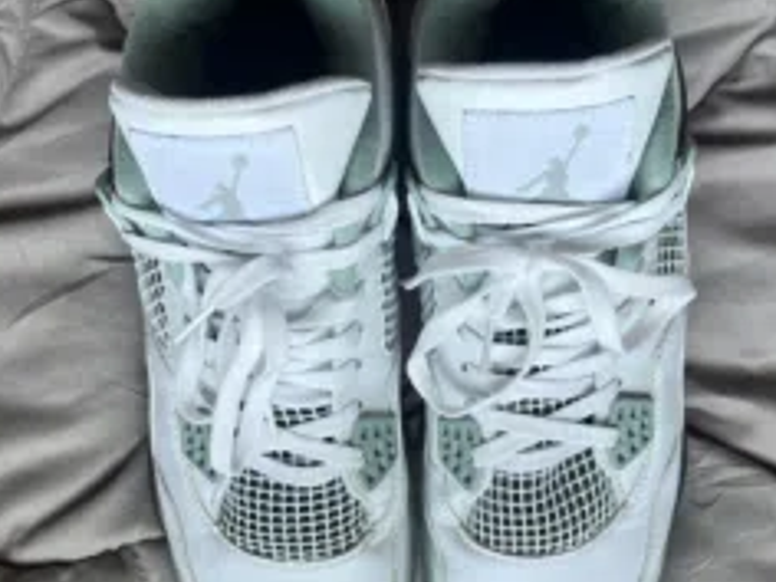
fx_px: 986
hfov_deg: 42.9
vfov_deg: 32.7
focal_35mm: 44
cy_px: 358
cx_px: 404
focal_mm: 5.1
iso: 125
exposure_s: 1/103
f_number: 1.6
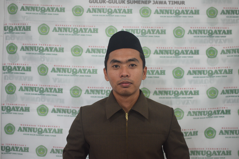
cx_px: 120
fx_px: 259
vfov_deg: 34.2
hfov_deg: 49.6
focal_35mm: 39
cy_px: 80
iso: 1250
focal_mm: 26
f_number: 4
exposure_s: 1/25
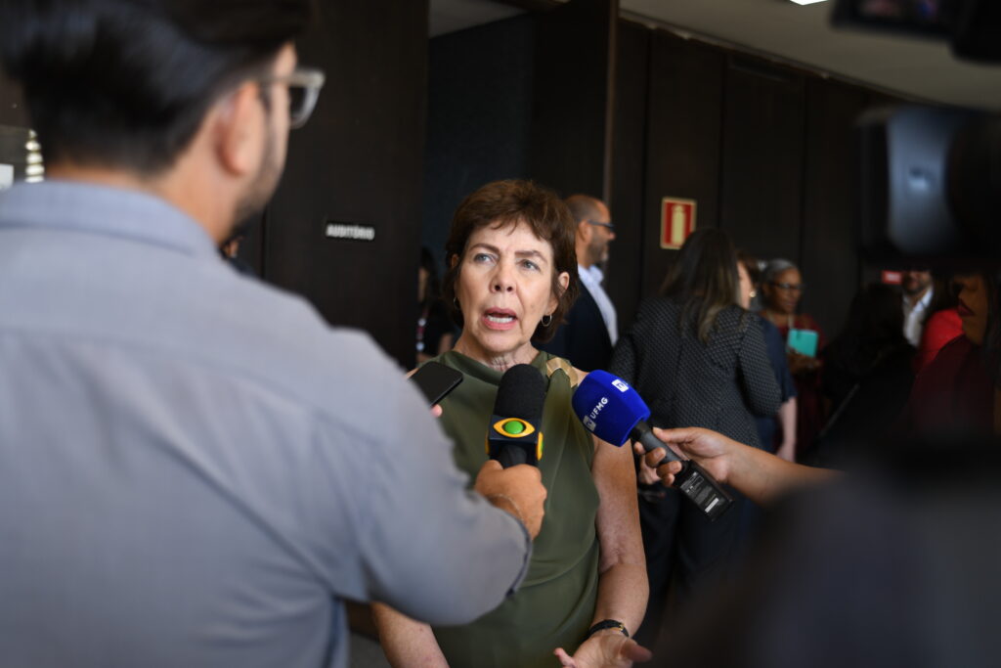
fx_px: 1224
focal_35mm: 44
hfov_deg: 44.5
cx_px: 500
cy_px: 334
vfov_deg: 30.5
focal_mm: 44
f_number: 2.8
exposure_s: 1/250
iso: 250
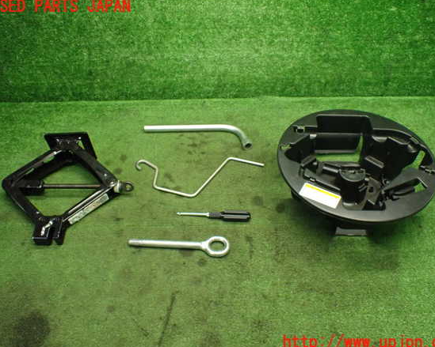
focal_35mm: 32
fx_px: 412
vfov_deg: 45.8
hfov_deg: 55.7
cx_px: 224
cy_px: 175
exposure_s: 1/125
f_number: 2.3
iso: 800
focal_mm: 5.4
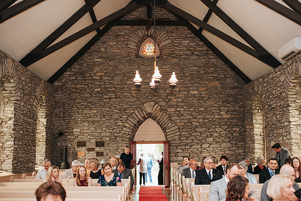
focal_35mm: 39
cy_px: 101
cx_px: 161
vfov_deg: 34.2
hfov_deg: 49.5
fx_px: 326
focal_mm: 35
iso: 800
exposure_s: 1/200
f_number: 2.8
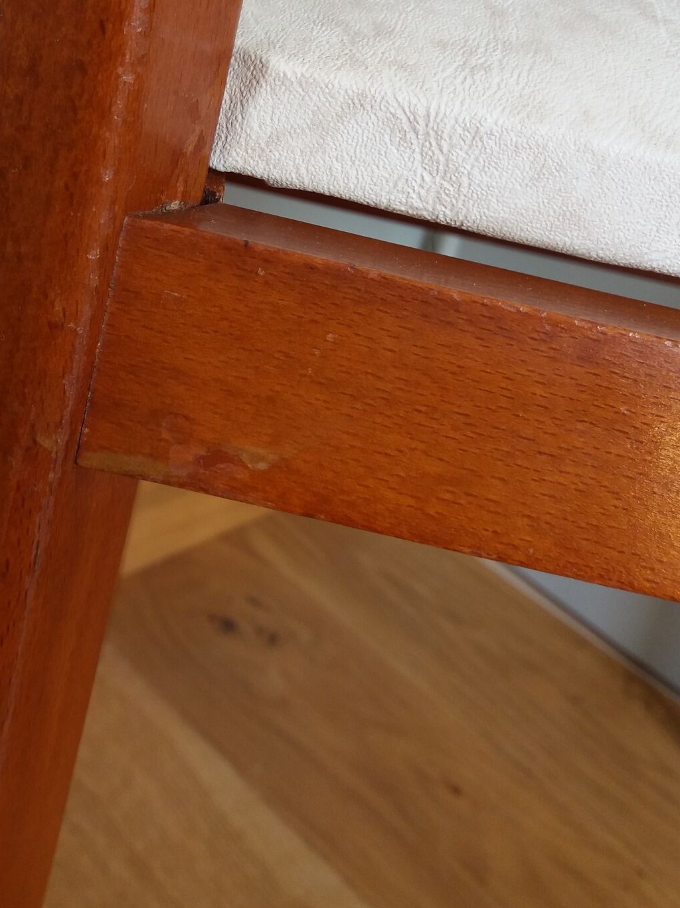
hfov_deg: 35.1
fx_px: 1074
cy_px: 261
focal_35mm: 41
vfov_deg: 44.7
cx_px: 298
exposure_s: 1/33
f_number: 1.9
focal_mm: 3.7
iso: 80
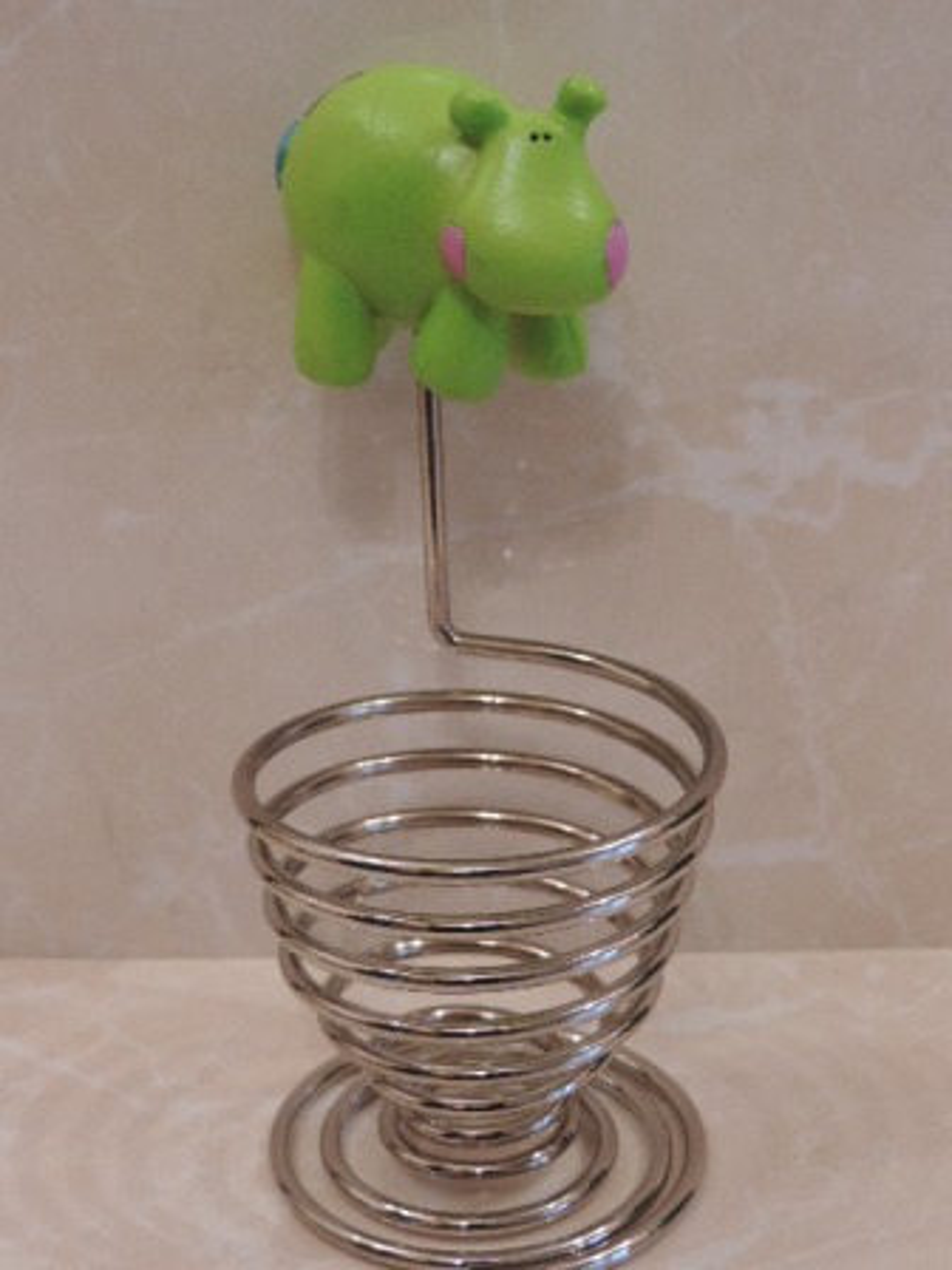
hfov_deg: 24.4
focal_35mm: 60
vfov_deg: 32.2
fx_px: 2200
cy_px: 635
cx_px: 476
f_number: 3.7
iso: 400
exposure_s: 1/30
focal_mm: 10.7
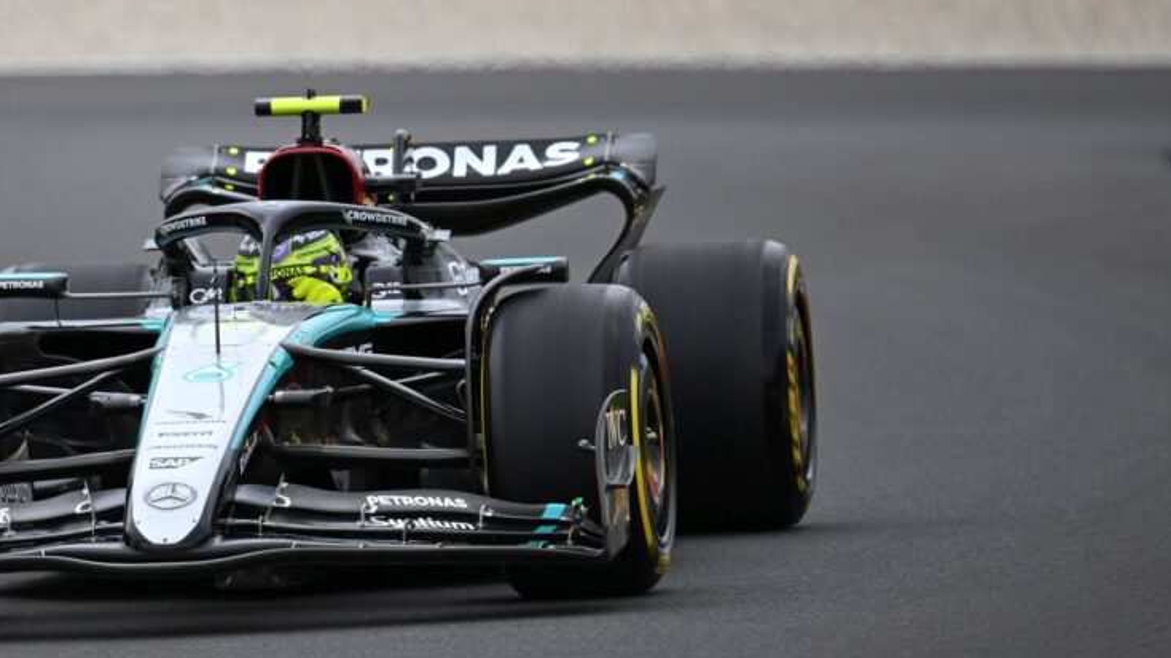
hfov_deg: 3.2
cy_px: 239
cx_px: 315
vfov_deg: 1.8
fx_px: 20705
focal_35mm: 667
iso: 250
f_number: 4.5
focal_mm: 400
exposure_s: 1/1250
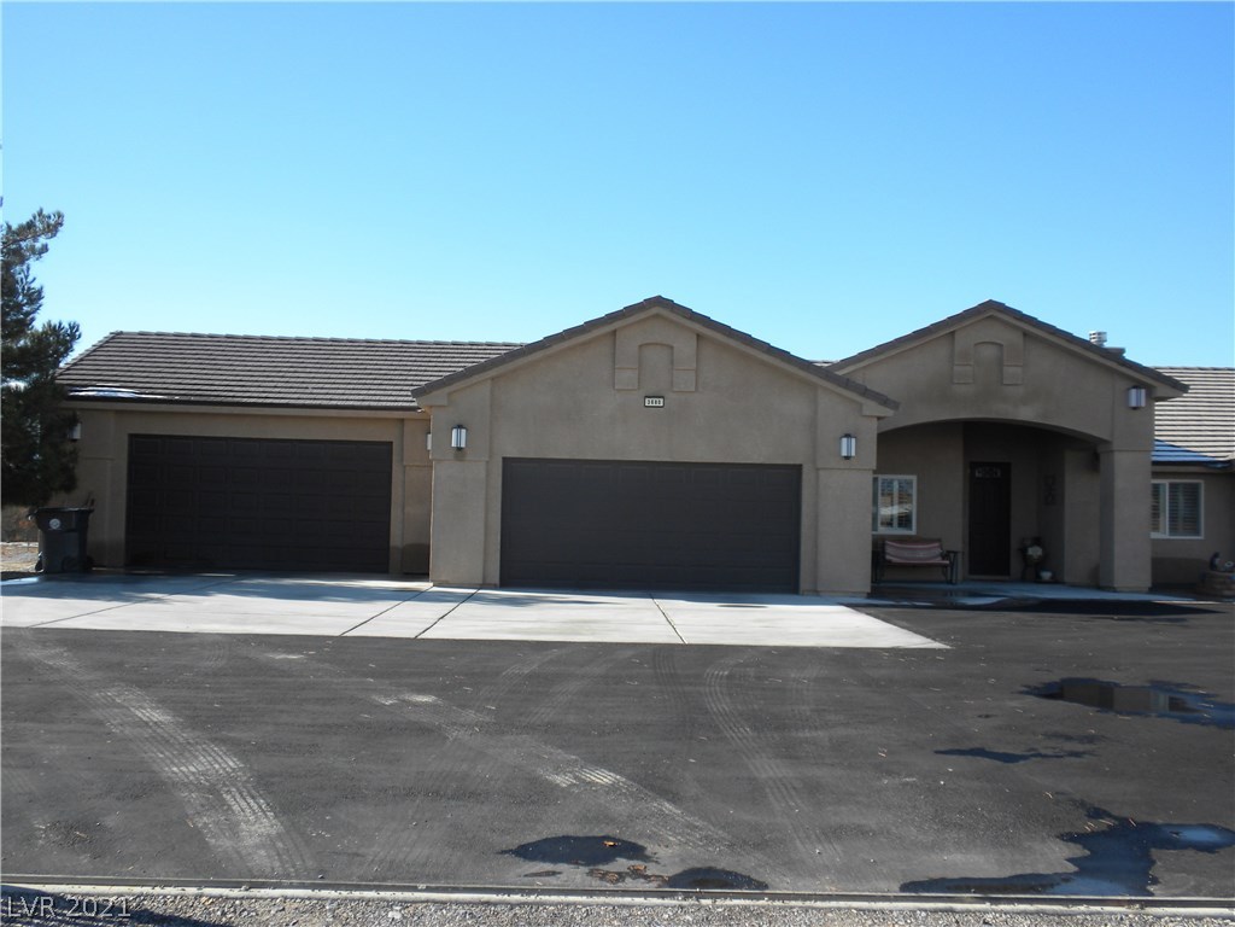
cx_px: 618
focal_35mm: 37
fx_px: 1320
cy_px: 464
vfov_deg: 38.7
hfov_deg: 50.1
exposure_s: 1/70.7
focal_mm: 6.6
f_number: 10
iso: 64
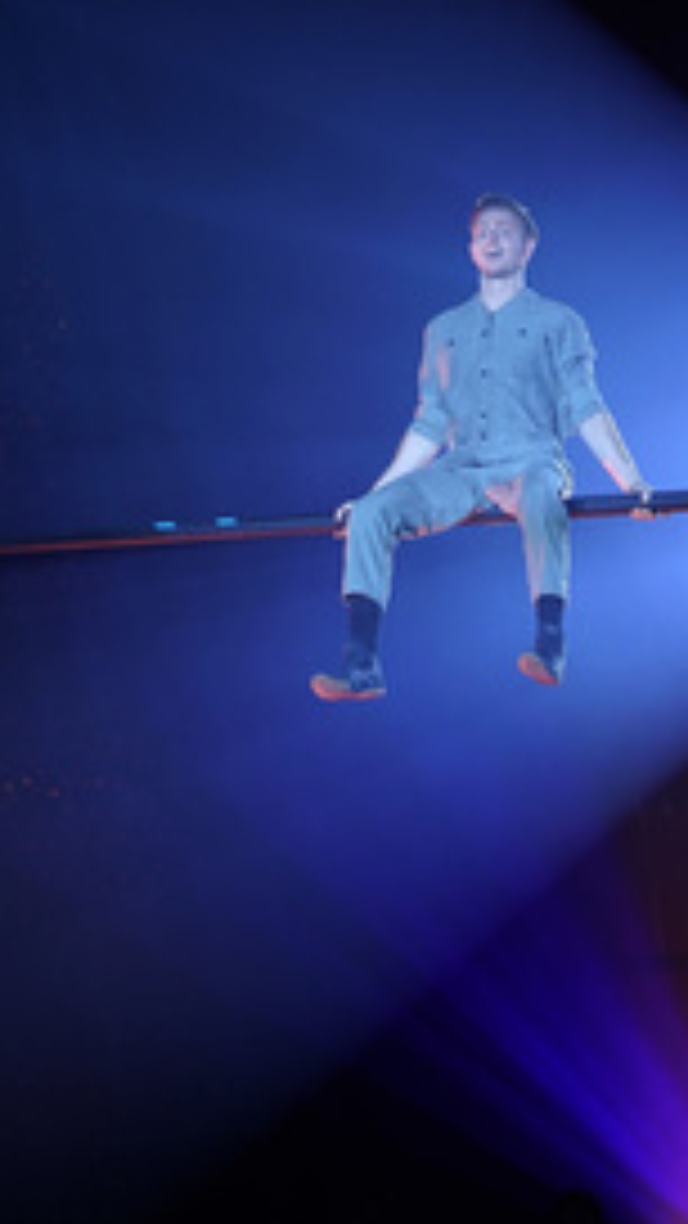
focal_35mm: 130
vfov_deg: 16.5
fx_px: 4216
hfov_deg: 9.3
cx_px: 492
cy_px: 608
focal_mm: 75
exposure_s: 1/500
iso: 1000
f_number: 3.2
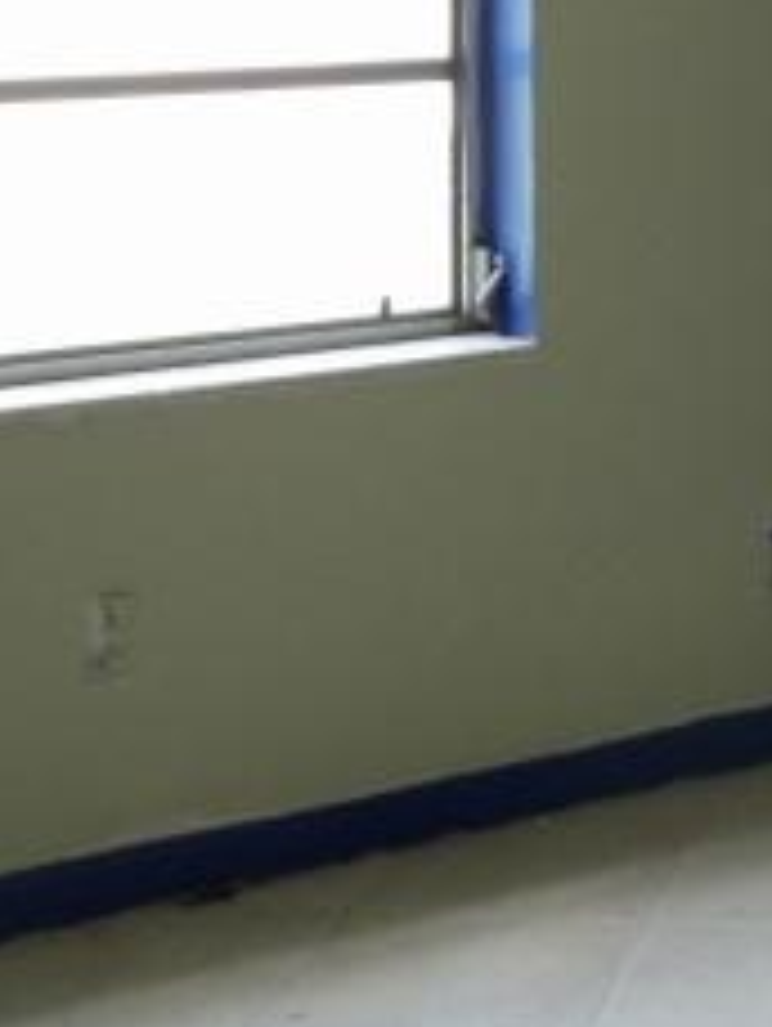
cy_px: 45
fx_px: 3654
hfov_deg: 11.9
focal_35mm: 123
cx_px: 853
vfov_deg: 15.8
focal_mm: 6
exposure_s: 1/60
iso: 200
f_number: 3.5
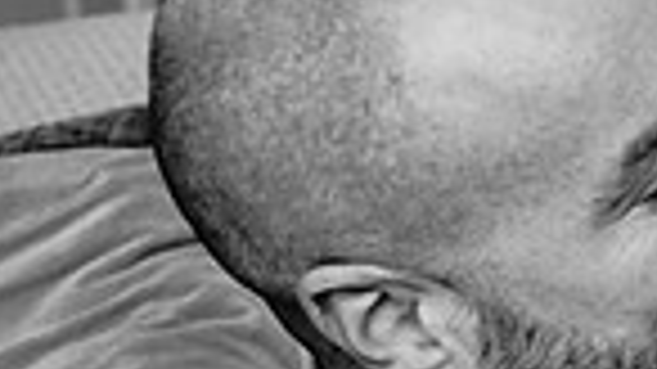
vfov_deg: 8.2
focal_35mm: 146
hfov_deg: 13.3
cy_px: 414
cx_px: 1166
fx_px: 2543
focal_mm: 35
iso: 1000
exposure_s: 1/160
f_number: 3.5
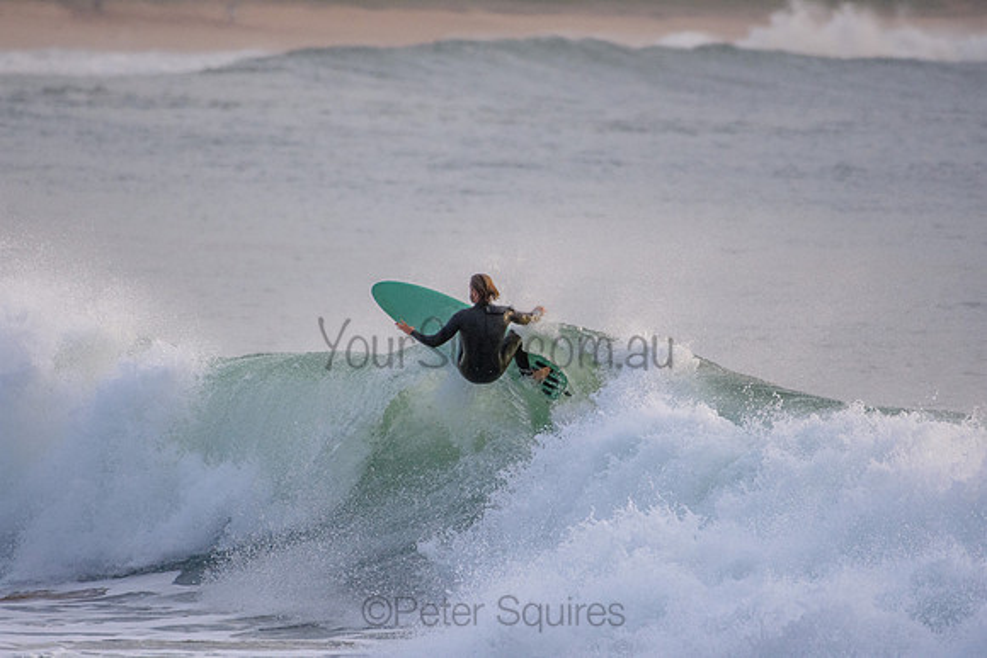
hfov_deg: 2.7
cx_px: 494
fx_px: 20566
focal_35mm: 750
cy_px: 329
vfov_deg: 1.8
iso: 900
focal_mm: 500
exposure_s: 1/2000
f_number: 5.6
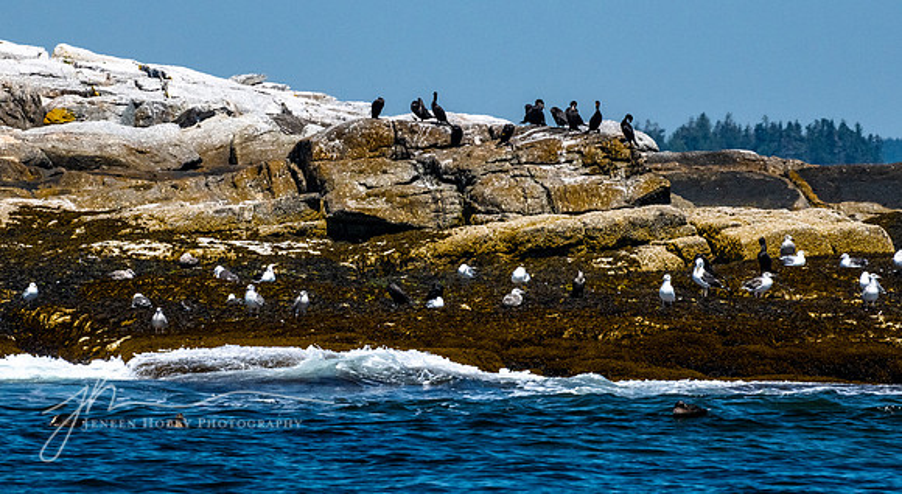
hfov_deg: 4.1
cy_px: 177
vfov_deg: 2.2
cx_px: 426
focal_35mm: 533
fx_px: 12680
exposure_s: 1/800
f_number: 16
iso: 1250
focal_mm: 400
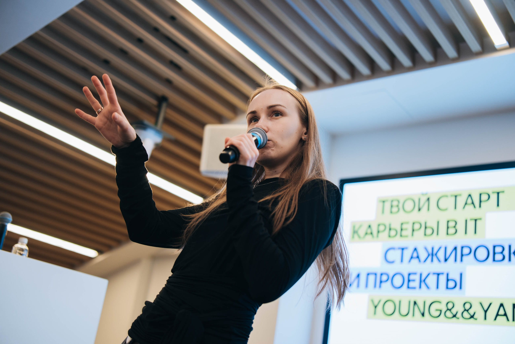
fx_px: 579
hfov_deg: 47.9
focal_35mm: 40
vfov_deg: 33.0
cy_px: 172
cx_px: 258
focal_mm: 27
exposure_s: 1/100
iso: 200
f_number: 1.4
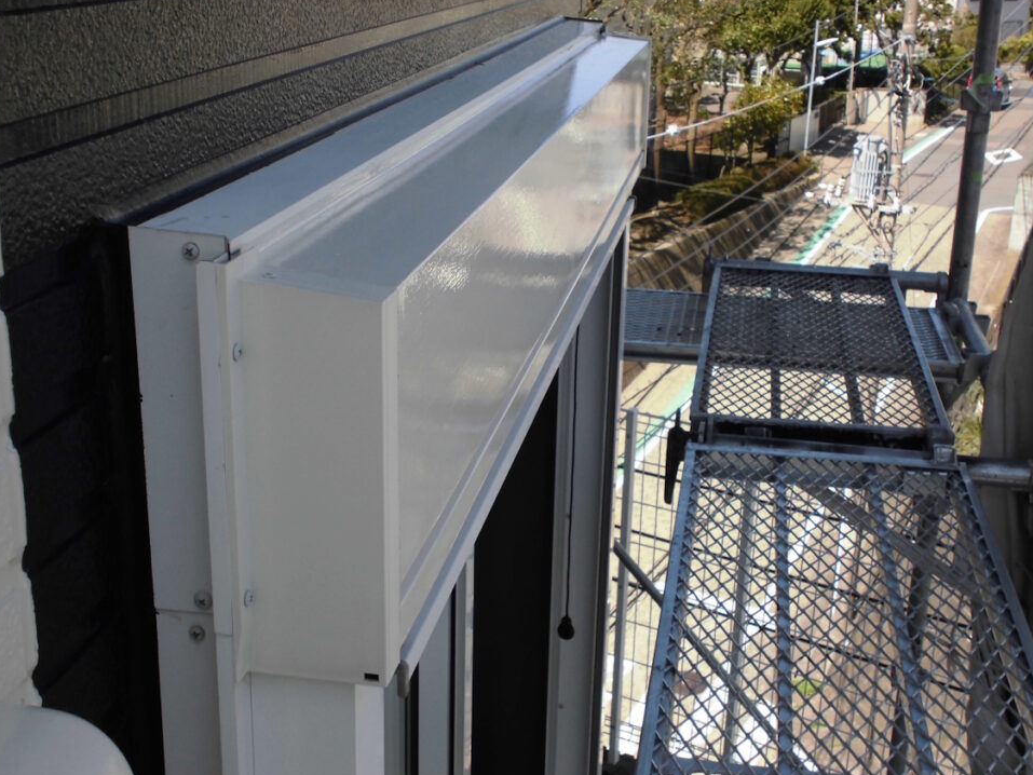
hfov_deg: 41.2
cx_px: 489
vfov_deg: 31.5
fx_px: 1373
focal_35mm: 46
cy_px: 375
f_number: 4.5
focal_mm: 7.8
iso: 100
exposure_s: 1/250
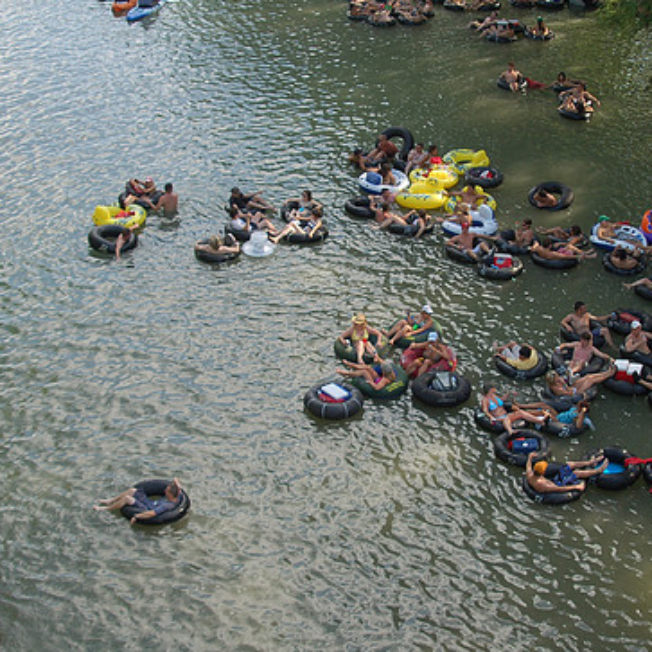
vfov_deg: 30.0
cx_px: 422
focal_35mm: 57
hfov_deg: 29.9
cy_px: 314
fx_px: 1215
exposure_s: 1/320
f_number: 5
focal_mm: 28
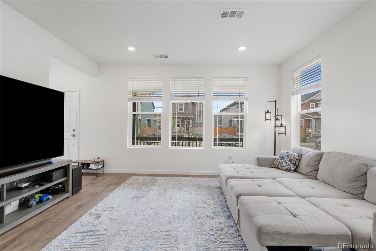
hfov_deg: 96.7
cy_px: 126
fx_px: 167
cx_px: 188
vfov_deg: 73.7
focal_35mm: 16
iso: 800
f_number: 8
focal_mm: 16
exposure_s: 1/2000
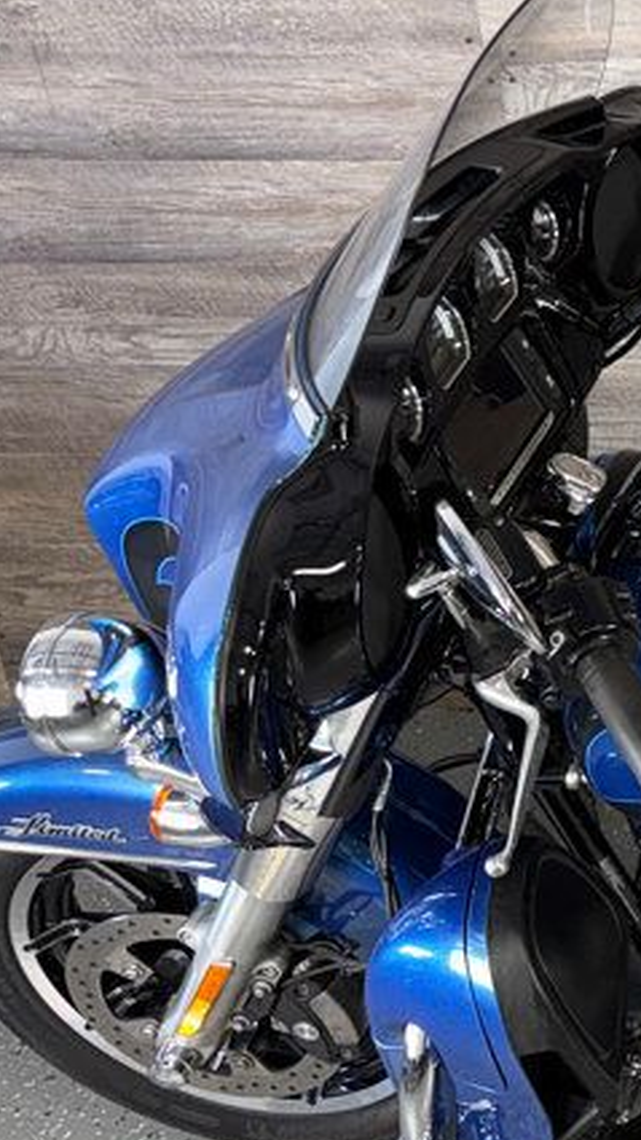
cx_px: 1228
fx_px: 1904
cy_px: 491
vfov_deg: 33.3
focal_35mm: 63
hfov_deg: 15.7
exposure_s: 1/22
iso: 80
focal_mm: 6.76
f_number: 1.78
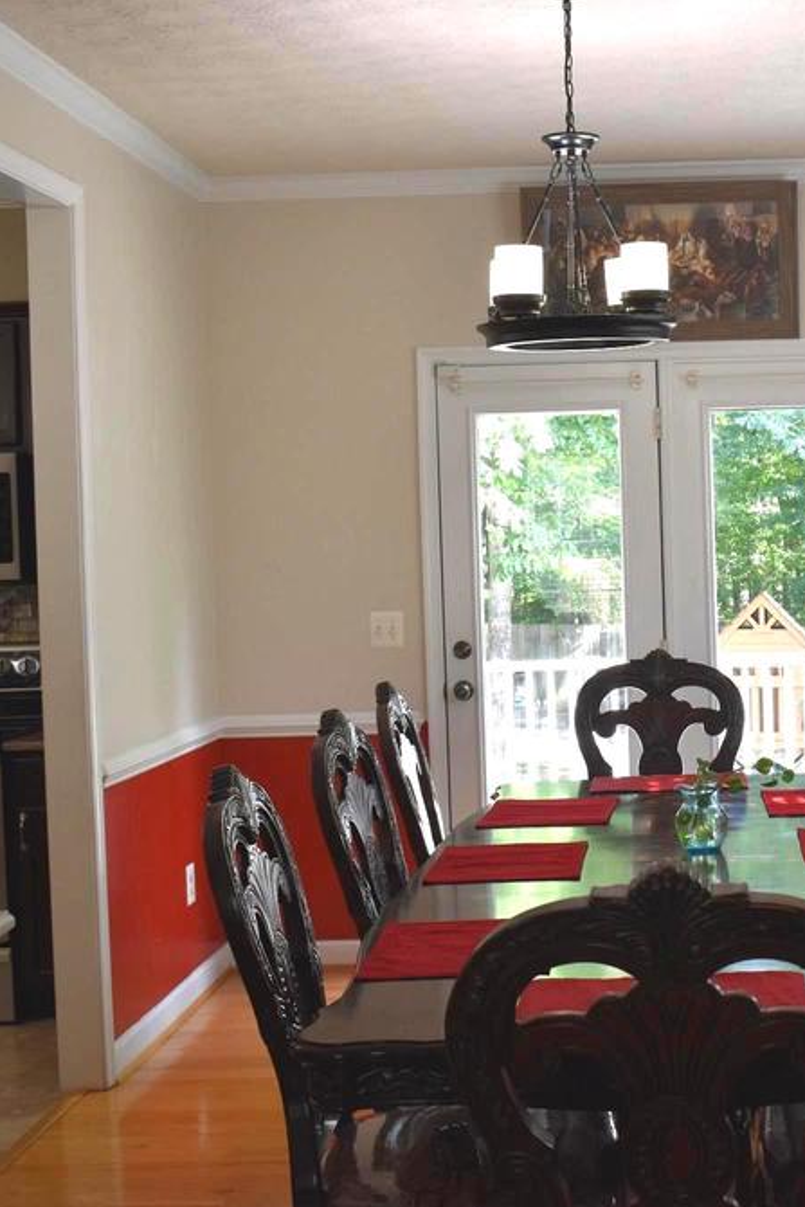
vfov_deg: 36.2
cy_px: 612
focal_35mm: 55
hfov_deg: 24.1
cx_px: 688
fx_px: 1844
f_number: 5.6
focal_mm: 24
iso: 400
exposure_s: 1/125
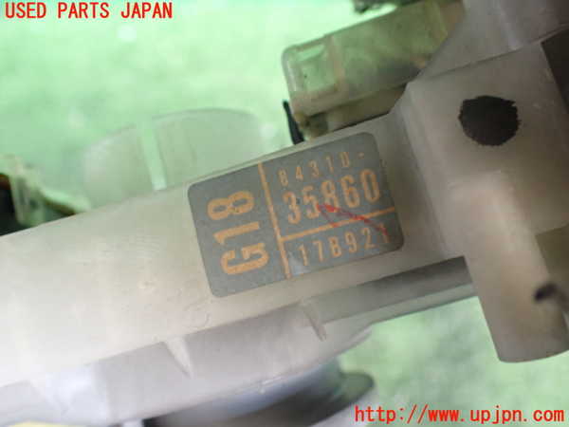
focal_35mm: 30
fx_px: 493
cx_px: 284
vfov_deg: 46.8
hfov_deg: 60.0
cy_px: 214
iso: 800
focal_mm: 5.4
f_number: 2.3
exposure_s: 1/50
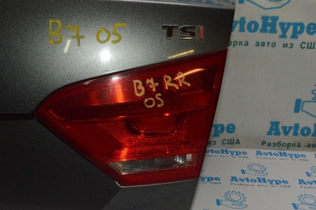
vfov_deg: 35.4
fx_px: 329
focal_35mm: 38
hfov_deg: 51.3
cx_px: 158
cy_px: 105
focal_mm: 25
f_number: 16
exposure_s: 1/200
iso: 6400
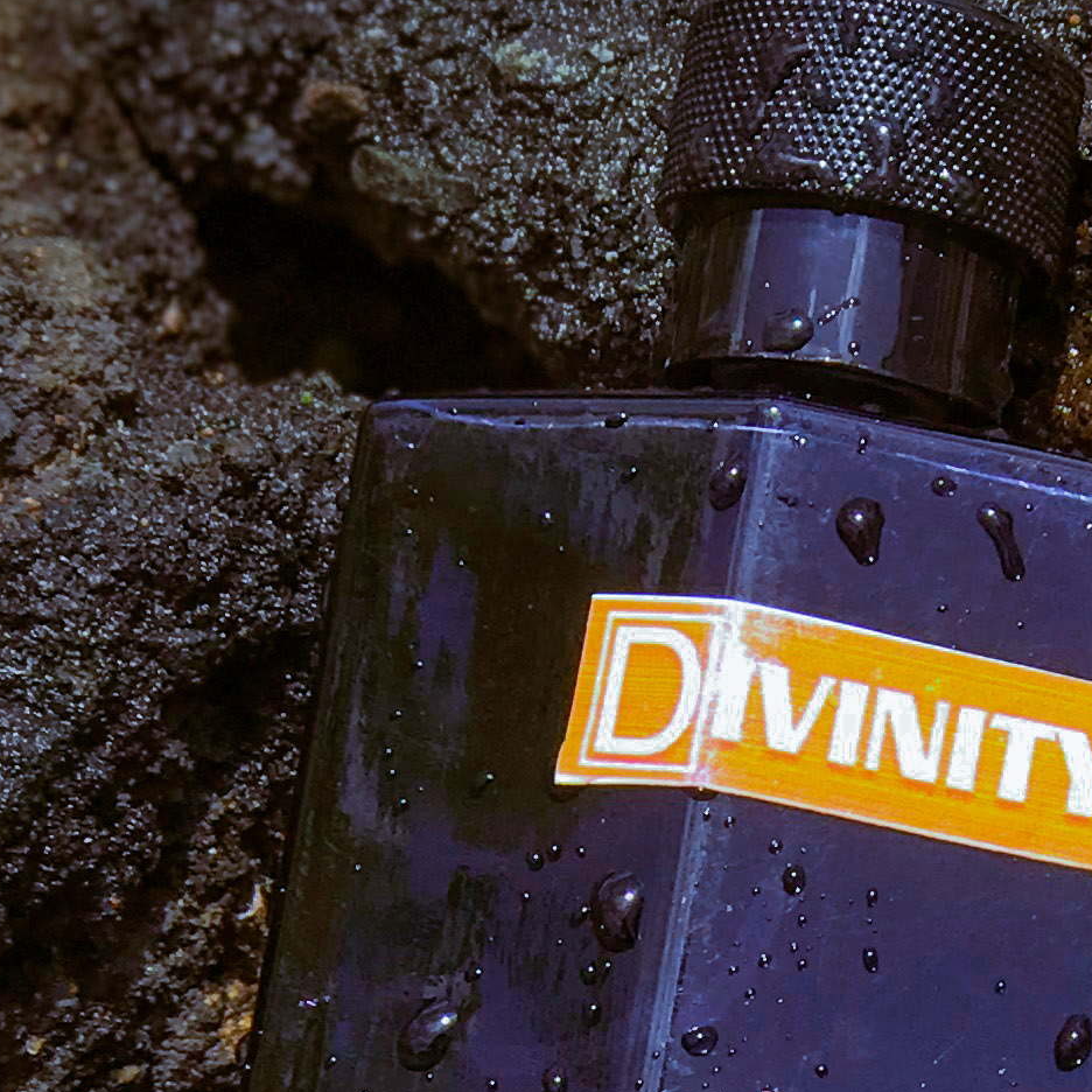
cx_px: 793
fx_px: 7745
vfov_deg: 8.0
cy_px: 1218
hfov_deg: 8.1
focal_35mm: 217
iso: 20
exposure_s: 1/640
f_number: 2.8
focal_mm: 6.6
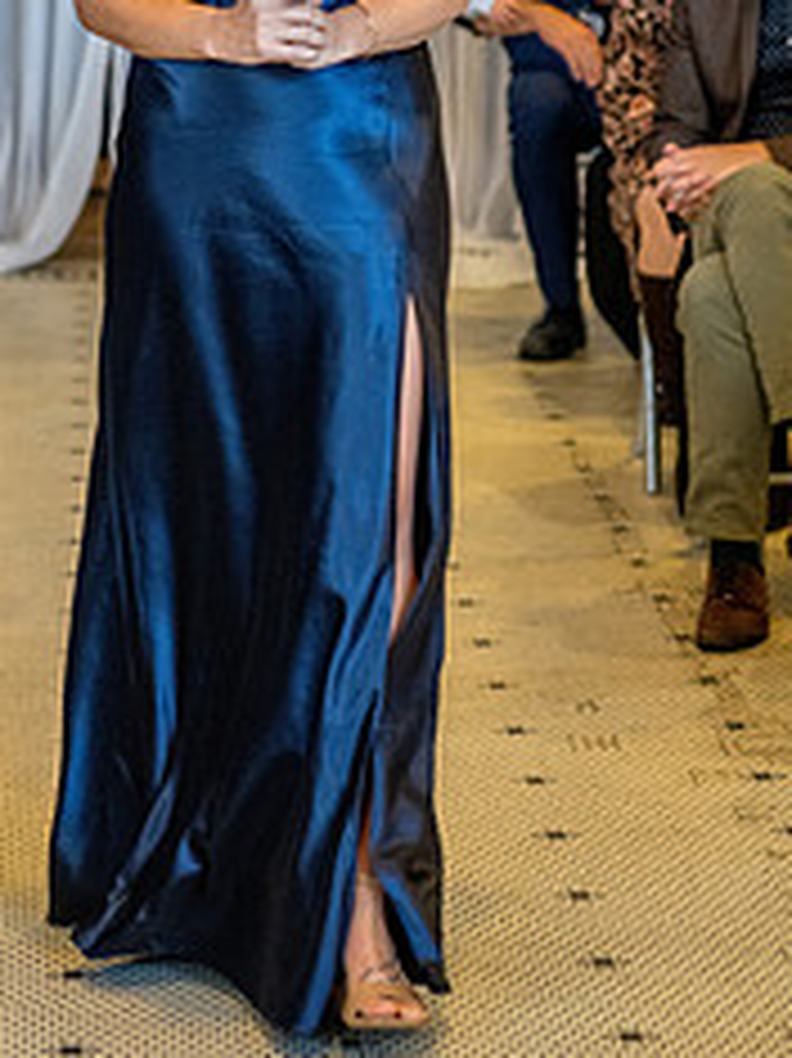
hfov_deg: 11.5
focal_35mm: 129
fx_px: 3939
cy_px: 221
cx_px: 279
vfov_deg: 15.2
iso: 3200
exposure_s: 1/200
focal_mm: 70
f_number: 2.8
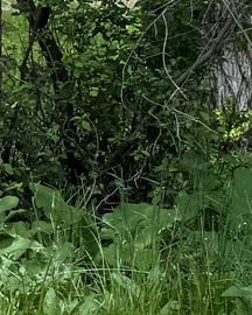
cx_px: -608
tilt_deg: -5.3
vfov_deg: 10.7
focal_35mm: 178
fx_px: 1659
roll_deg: -0.8
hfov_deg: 7.3
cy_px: -65
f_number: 1.78
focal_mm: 6.76
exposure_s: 1/639
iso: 80
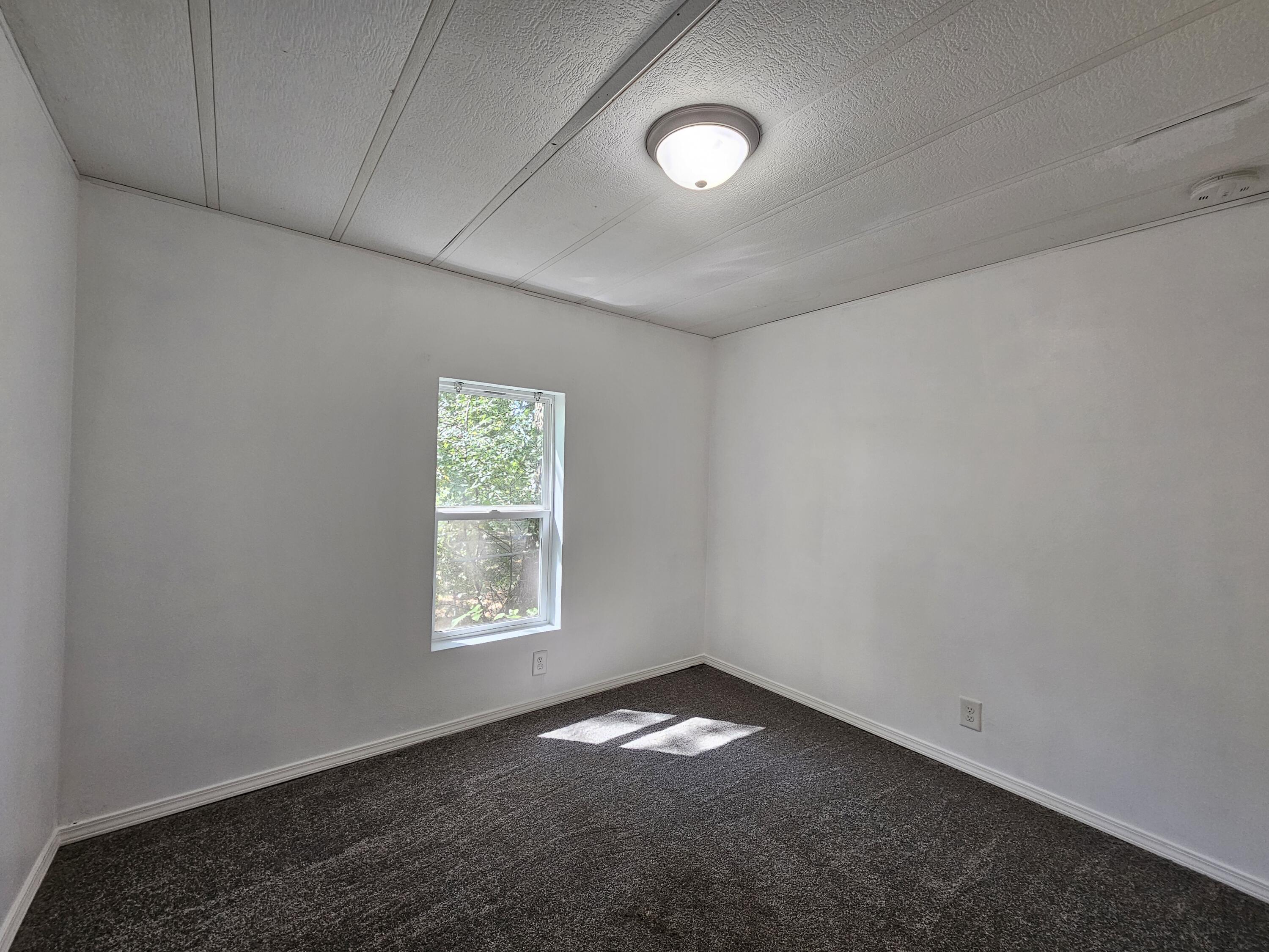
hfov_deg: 106.2
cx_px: 634
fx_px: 477
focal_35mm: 13
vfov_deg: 89.9
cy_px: 476
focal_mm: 2.2
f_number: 2.2
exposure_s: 1/60
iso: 125
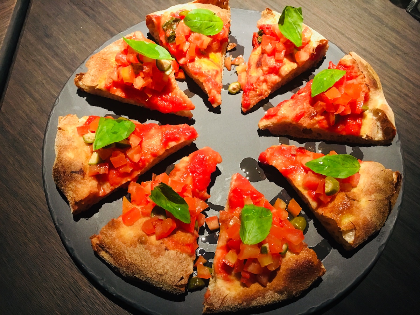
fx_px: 352
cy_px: 158
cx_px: 210
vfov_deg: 48.2
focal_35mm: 29
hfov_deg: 61.7
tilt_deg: -63.0
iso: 200
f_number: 2.2
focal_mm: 4.15
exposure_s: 1/25
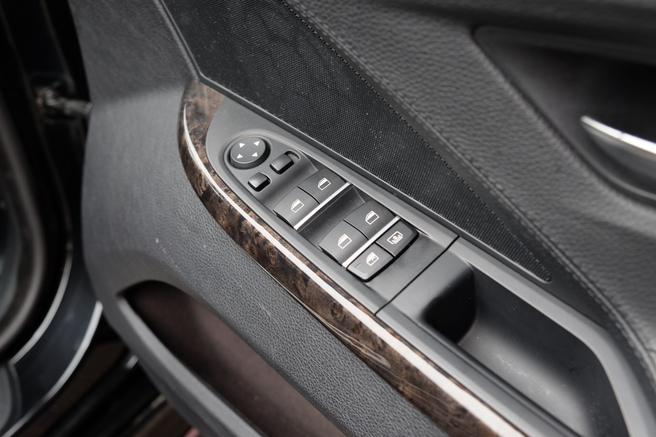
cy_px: 218
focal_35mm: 38
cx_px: 328
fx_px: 692
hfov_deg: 50.7
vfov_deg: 35.1
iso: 400
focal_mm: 25.4
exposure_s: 1/27
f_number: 4
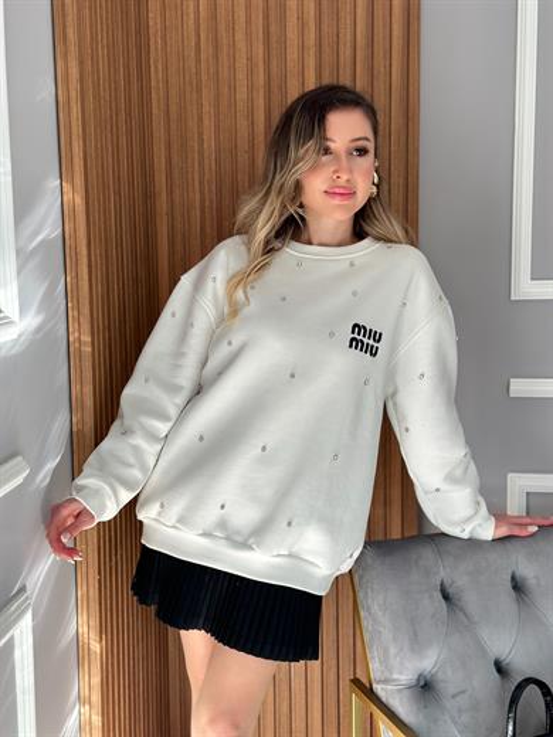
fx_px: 1022
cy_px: 368
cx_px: 276
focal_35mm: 48
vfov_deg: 39.7
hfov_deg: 30.3
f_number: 1.78
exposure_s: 1/145
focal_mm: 6.86
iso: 100
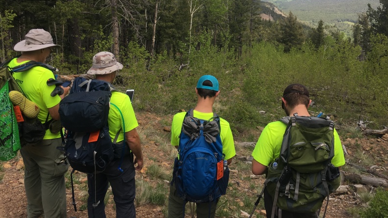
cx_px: 195
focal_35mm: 32
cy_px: 73
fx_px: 329
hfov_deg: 61.0
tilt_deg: -17.6
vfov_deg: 36.3
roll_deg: -0.8
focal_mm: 4.15
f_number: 2.2
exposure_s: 1/646
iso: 25
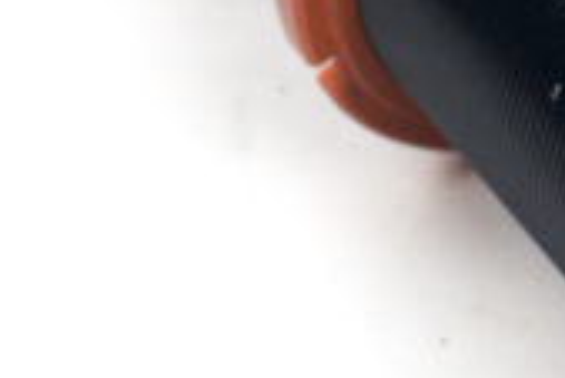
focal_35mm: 241
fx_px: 3786
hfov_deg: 8.5
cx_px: 525
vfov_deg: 5.7
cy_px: -84
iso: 100
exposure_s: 1/30
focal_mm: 34
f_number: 9
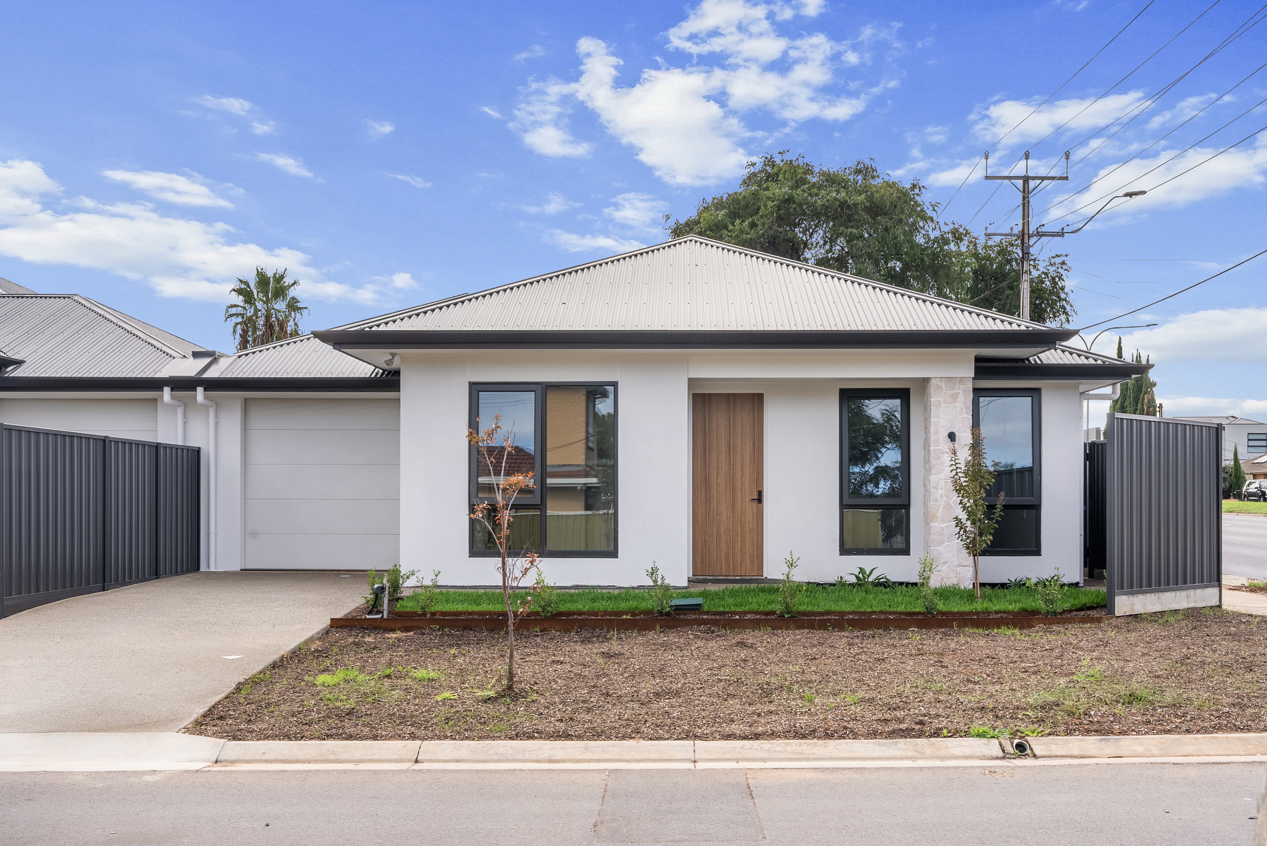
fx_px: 1268
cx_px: 634
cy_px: 423
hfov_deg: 53.1
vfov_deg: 36.9
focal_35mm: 36
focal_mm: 36
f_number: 13
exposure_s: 1/125
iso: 125
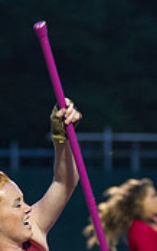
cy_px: 310
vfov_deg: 5.3
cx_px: 25
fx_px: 2700
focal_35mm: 395
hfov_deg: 3.3
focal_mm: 100
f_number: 2.8
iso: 2500
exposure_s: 1/160
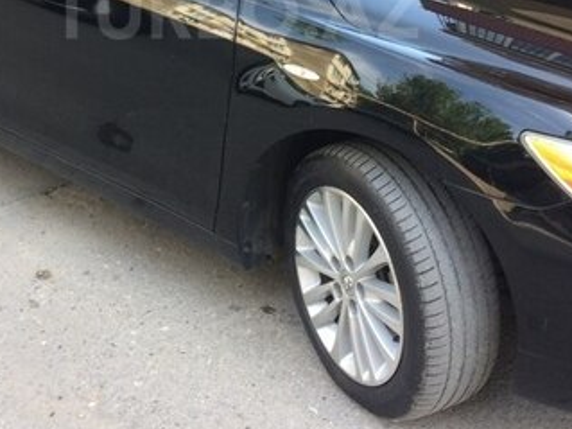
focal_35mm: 60
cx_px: 235
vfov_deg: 23.5
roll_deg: -1.1
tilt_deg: -17.4
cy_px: 12
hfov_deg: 32.1
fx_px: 991
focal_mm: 4.15
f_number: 2.2
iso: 32
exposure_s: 1/101
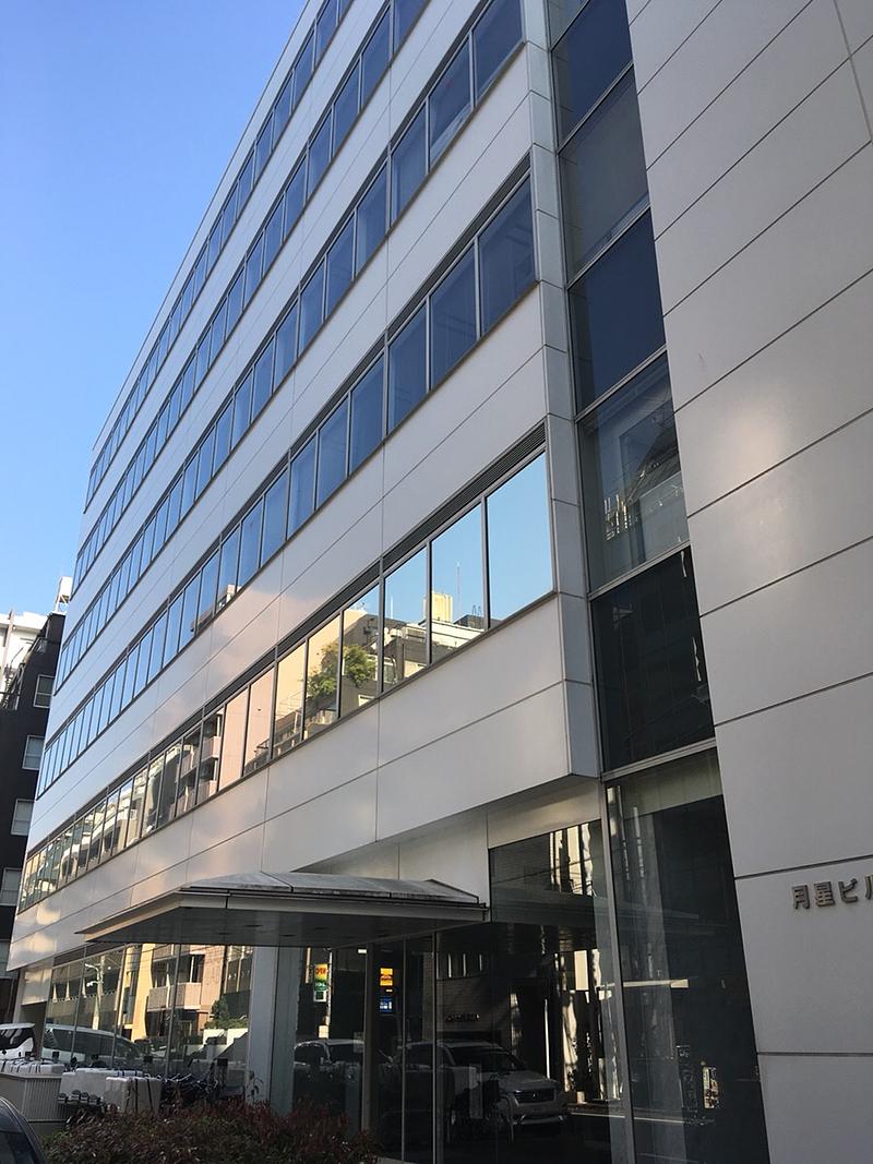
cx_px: 436
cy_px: 582
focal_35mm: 29
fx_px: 975
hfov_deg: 48.2
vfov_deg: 61.7
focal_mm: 4.15
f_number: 2.2
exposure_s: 1/541
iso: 25
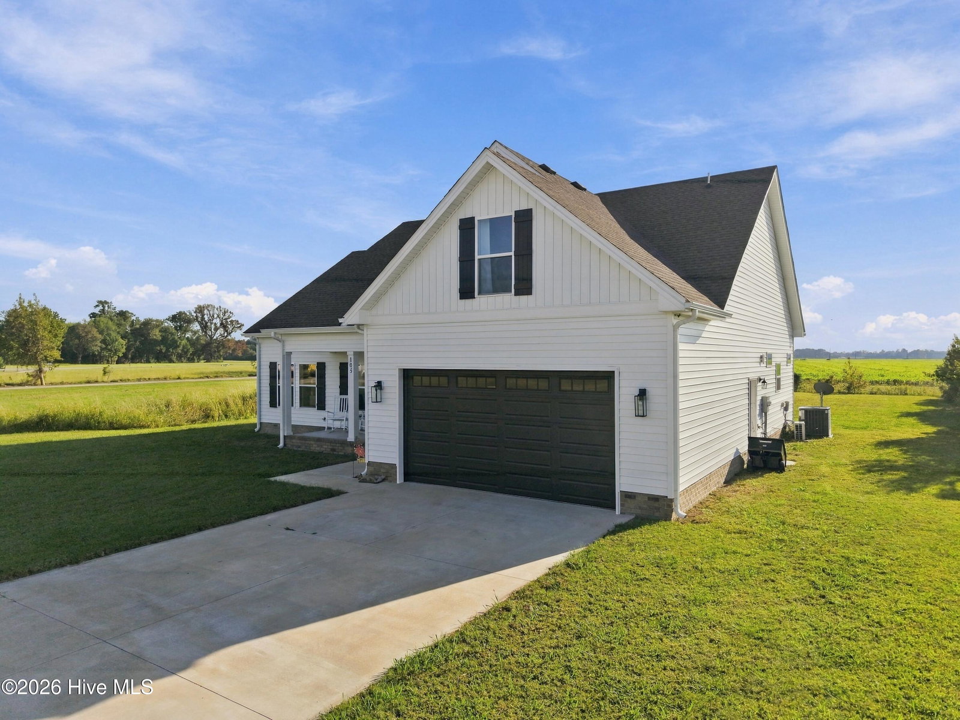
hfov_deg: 71.6
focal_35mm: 24
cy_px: 360
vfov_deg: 56.8
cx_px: 480
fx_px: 666
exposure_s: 1/8000
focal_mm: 8.7
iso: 260
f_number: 1.8
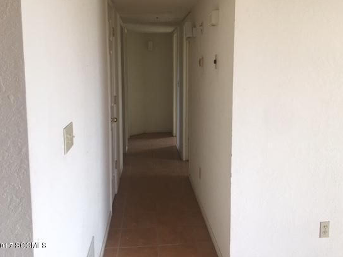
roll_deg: -0.7
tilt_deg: -4.7
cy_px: 107
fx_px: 337
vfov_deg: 41.6
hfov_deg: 53.9
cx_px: 187
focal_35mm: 34
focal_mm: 4.15
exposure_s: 1/30
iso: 25
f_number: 2.2
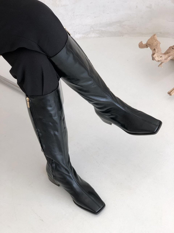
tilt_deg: -45.3
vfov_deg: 33.8
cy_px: 116
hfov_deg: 25.7
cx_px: 87
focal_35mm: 57
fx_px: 382
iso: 25
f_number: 2.8
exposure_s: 1/30
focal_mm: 6.6
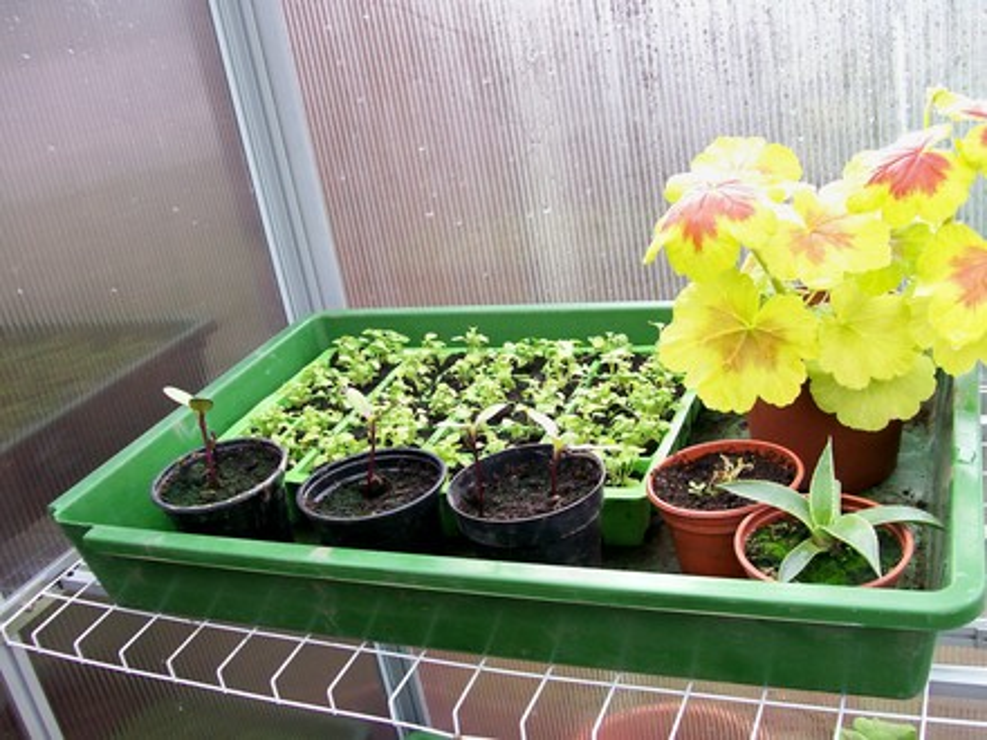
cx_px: 494
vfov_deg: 39.7
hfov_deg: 51.4
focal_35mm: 36
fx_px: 1026
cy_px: 370
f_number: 2.7
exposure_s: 1/109
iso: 80
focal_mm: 6
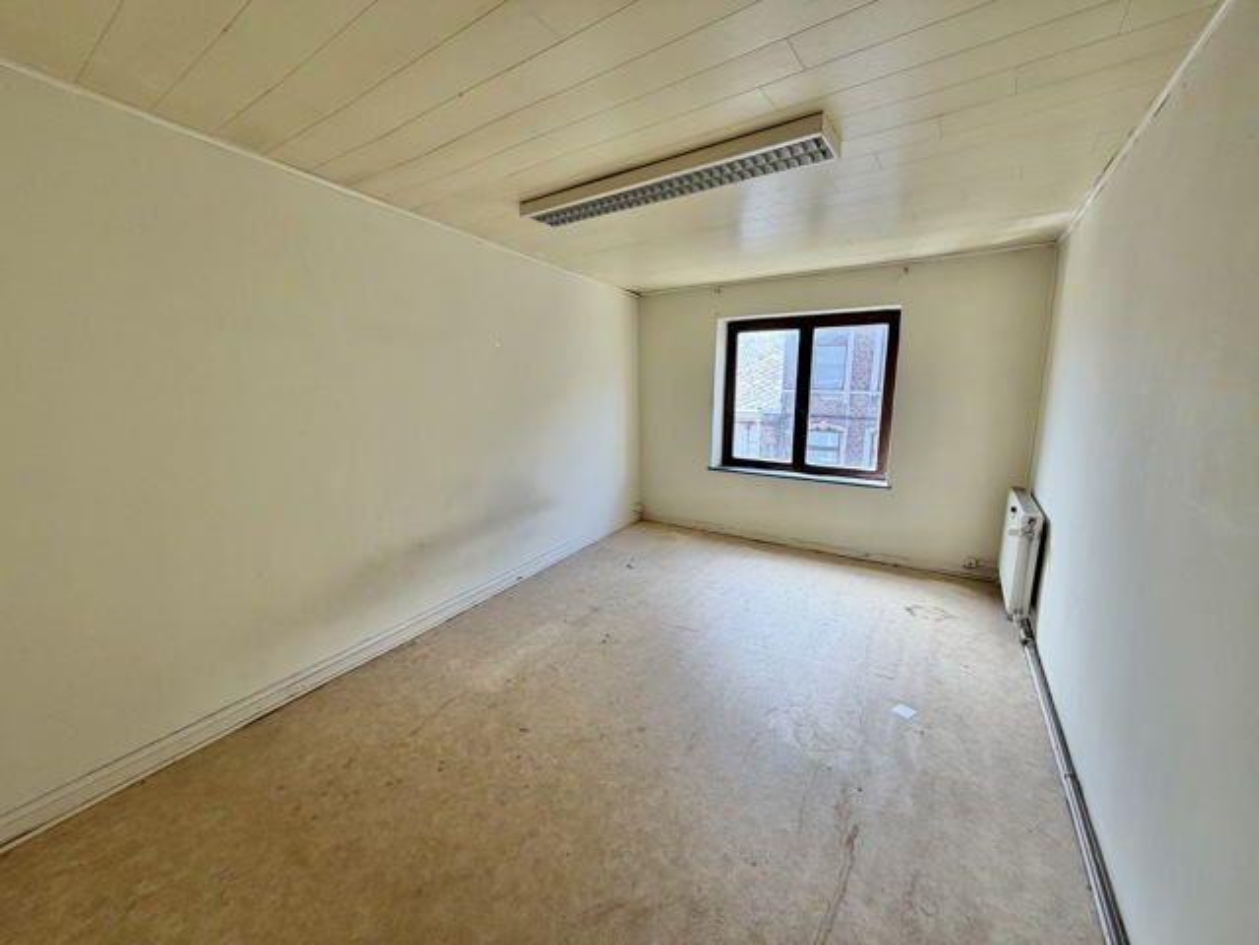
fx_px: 509
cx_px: 630
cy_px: 472
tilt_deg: -10.1
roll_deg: +1.1
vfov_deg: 85.7
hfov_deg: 102.1
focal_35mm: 14
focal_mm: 2.22
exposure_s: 1/121
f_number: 2.2
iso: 80
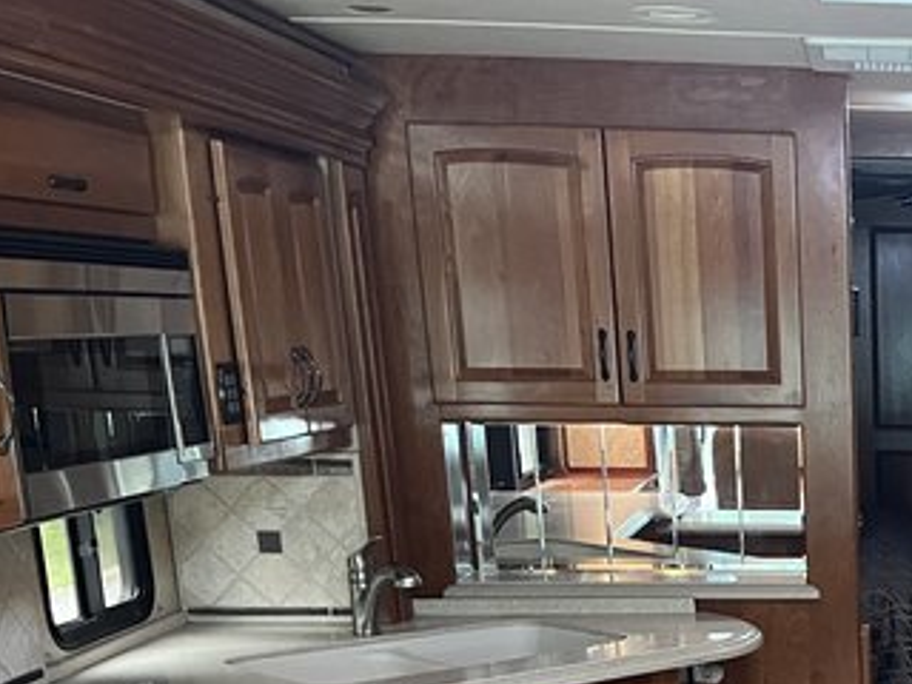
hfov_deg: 26.6
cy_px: 846
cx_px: 1083
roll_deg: +0.3
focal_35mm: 65
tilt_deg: -18.6
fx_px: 1713
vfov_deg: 20.9
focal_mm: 5.1
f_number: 1.6
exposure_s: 1/60
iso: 500
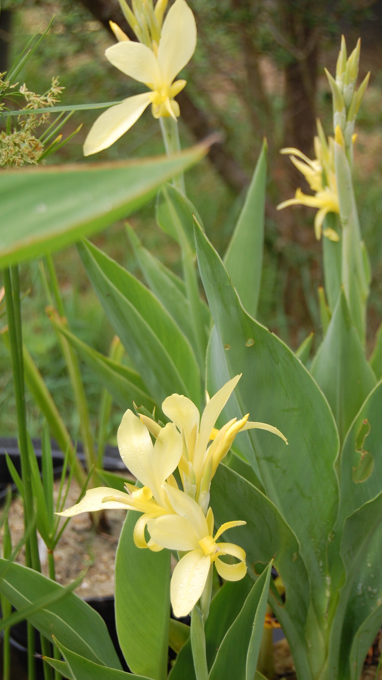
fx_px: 1314
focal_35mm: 73
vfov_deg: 29.0
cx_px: 199
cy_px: 342
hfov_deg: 16.5
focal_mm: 46
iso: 250
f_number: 5.6
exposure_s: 1/125
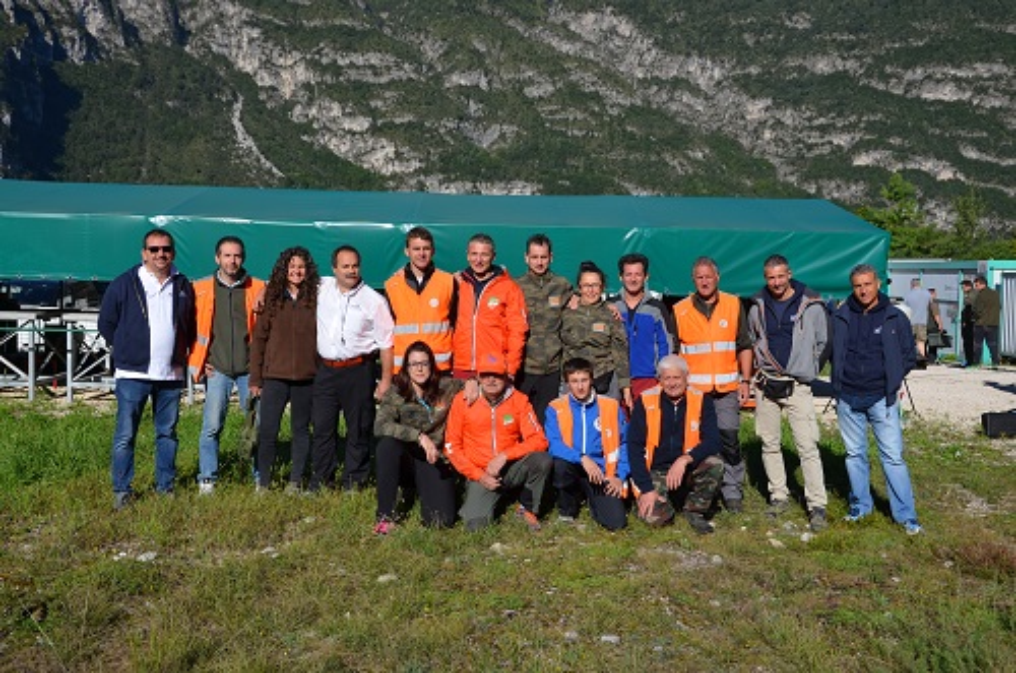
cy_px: 336
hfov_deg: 49.6
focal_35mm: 39
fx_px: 1098
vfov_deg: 34.1
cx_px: 508
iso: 100
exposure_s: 1/320
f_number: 9
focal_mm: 26
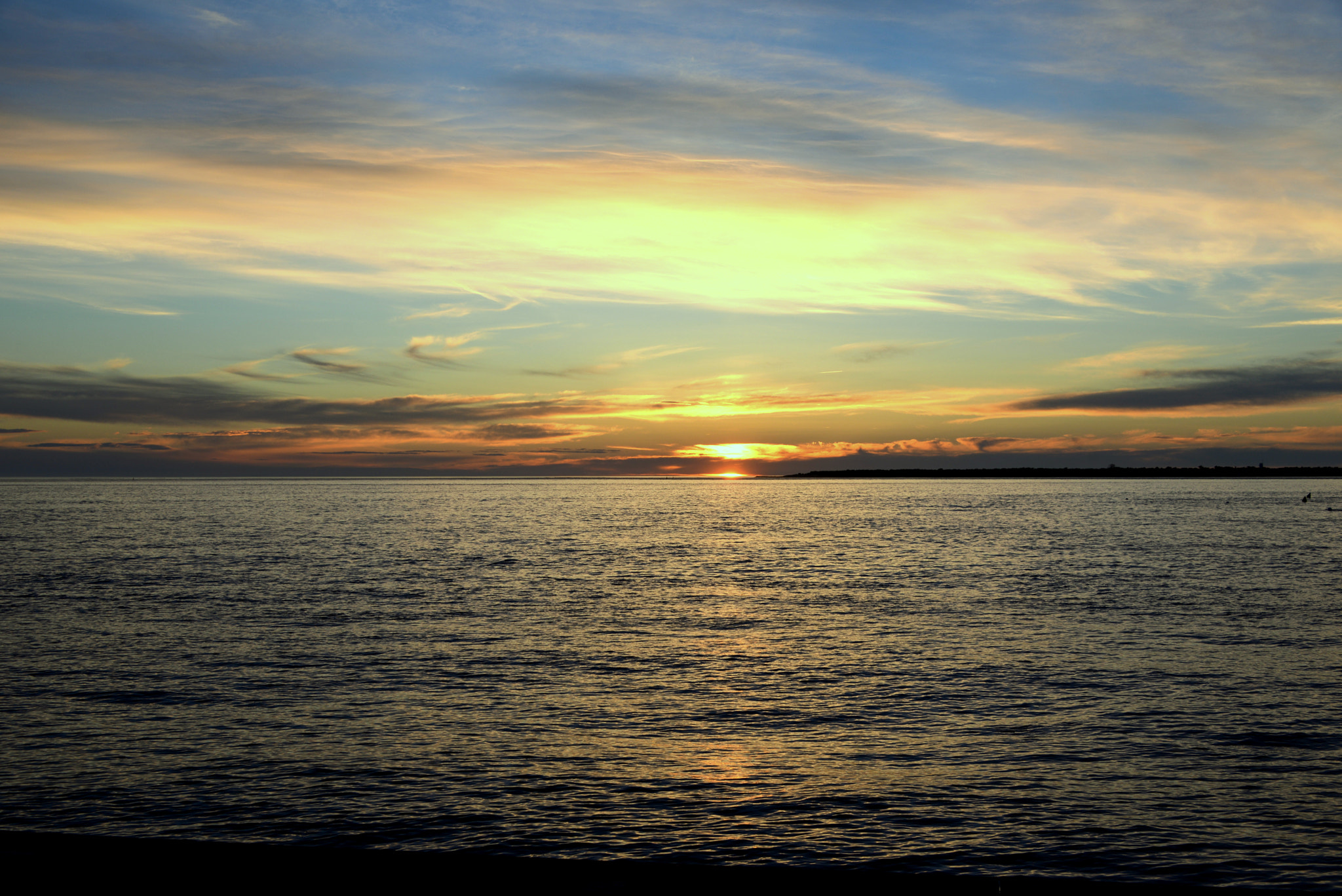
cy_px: 448
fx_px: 1492
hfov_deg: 48.4
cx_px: 671
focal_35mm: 40
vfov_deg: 33.4
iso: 100
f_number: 8
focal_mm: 40
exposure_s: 1/250
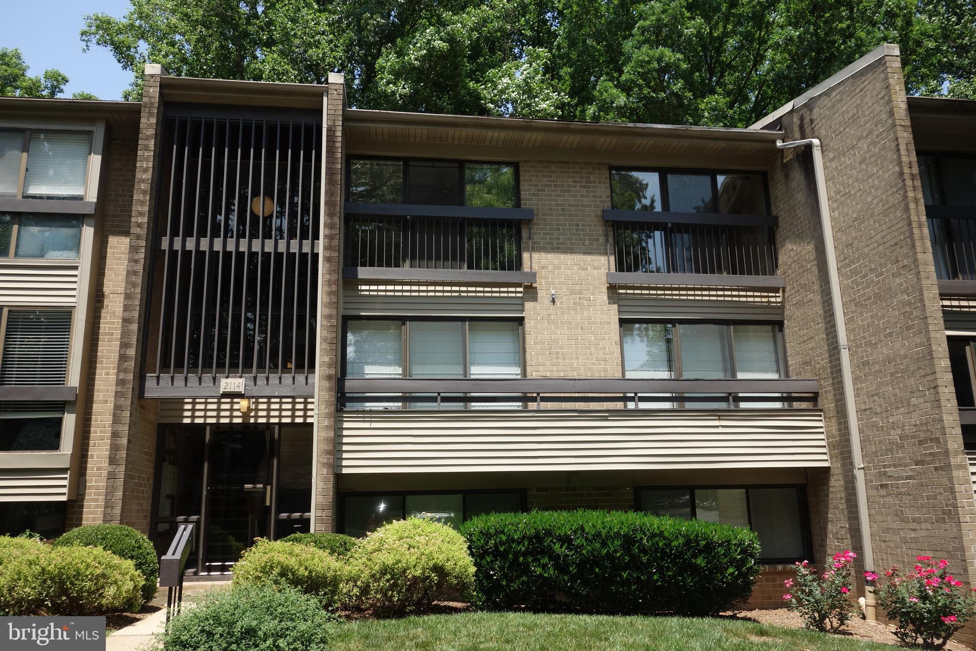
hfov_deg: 65.5
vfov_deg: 46.4
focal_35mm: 28
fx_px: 759
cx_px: 488
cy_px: 326
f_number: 5.6
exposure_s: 1/250
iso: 125
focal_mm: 10.4
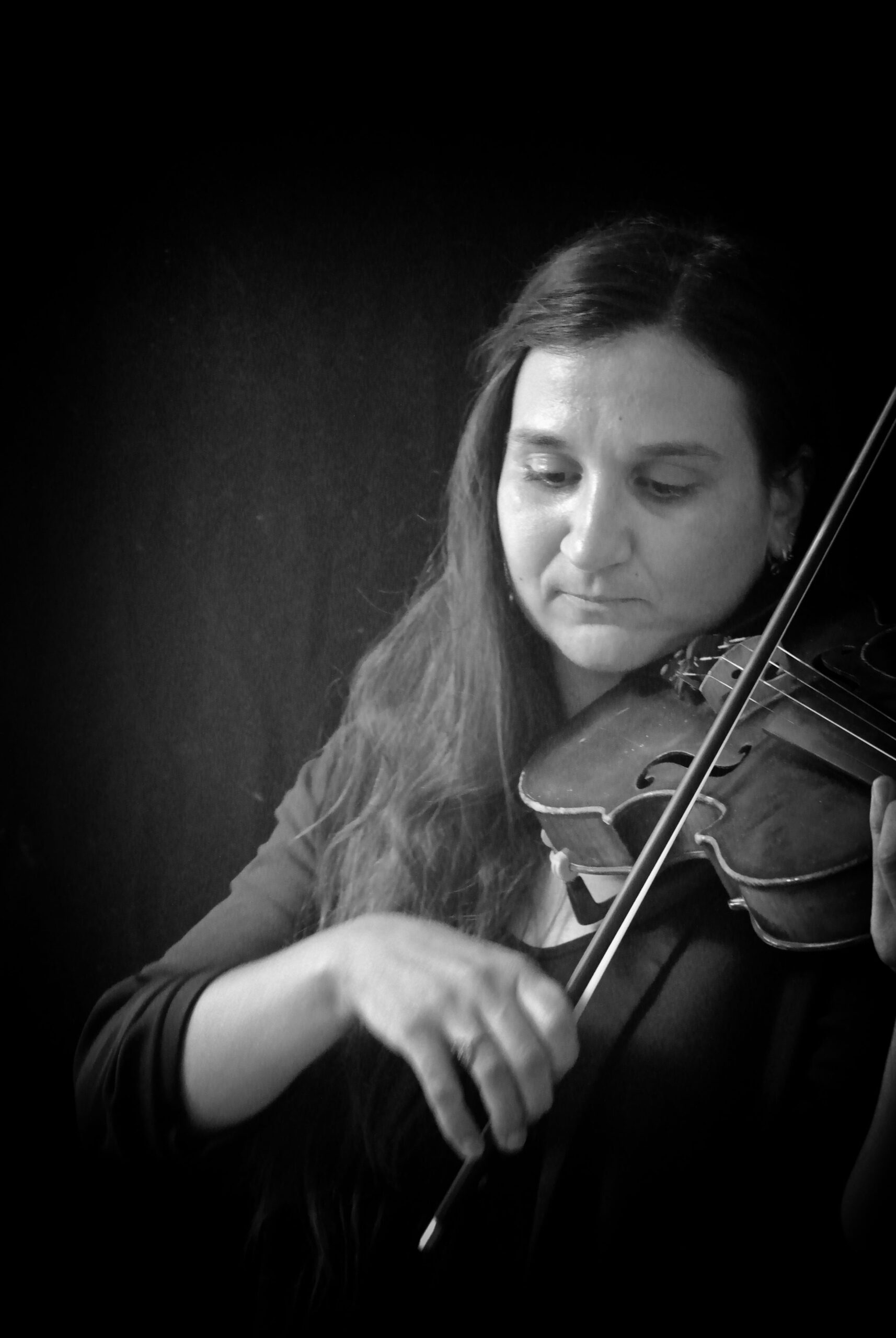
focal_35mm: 81
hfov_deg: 16.9
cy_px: 669
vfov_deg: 25.0
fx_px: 3015
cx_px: 448
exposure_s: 1/40
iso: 6400
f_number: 3.8
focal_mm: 30
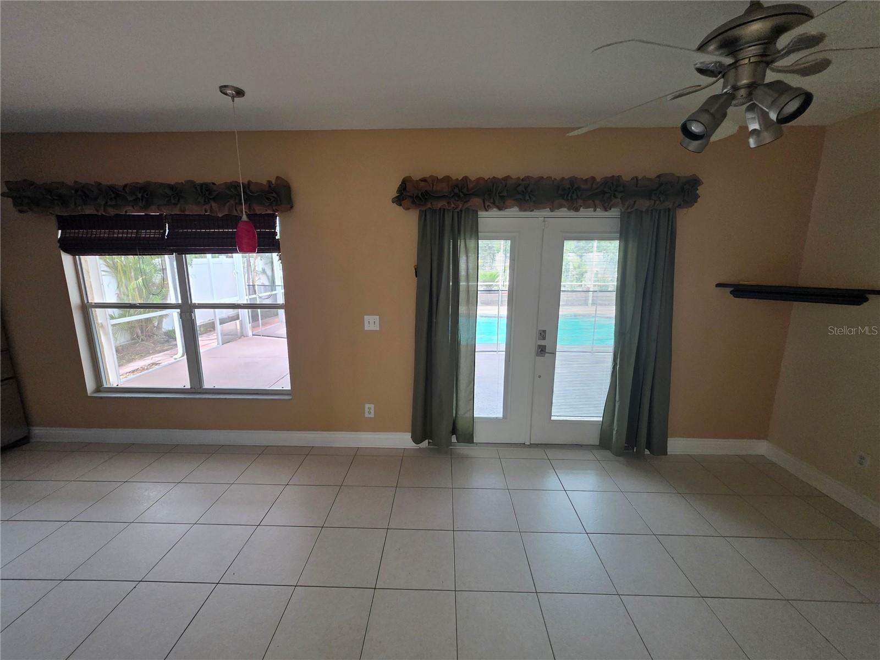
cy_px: 330
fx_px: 330
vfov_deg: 89.9
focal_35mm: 13
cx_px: 440
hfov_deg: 106.2
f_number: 1.9
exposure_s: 1/359
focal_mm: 2.2
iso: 500
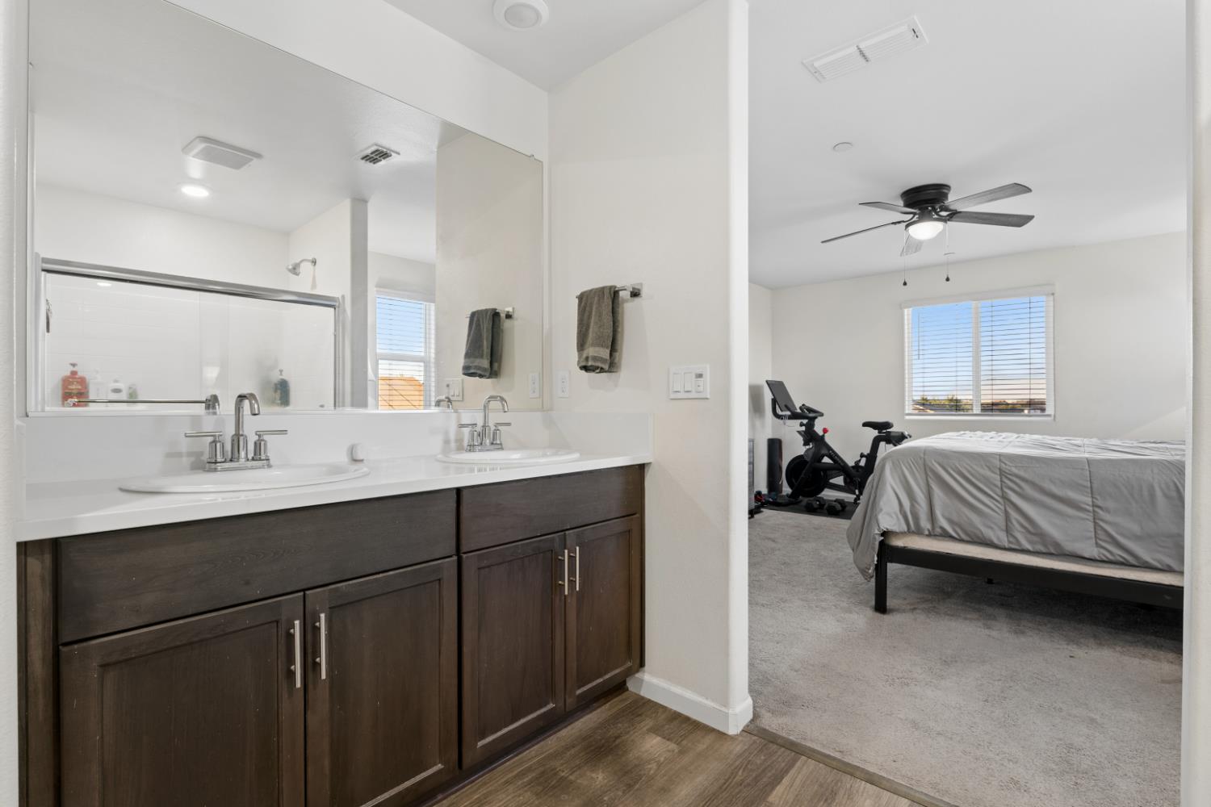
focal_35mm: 16
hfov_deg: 95.0
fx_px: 555
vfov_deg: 72.1
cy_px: 404
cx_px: 606
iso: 125
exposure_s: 1/3.33
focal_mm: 11
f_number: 6.3
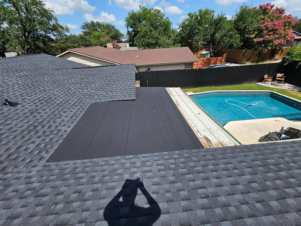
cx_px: 150
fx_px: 113
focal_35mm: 13
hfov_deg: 106.2
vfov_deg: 89.9
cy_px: 113
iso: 50
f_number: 2.2
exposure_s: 1/2134
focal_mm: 2.2
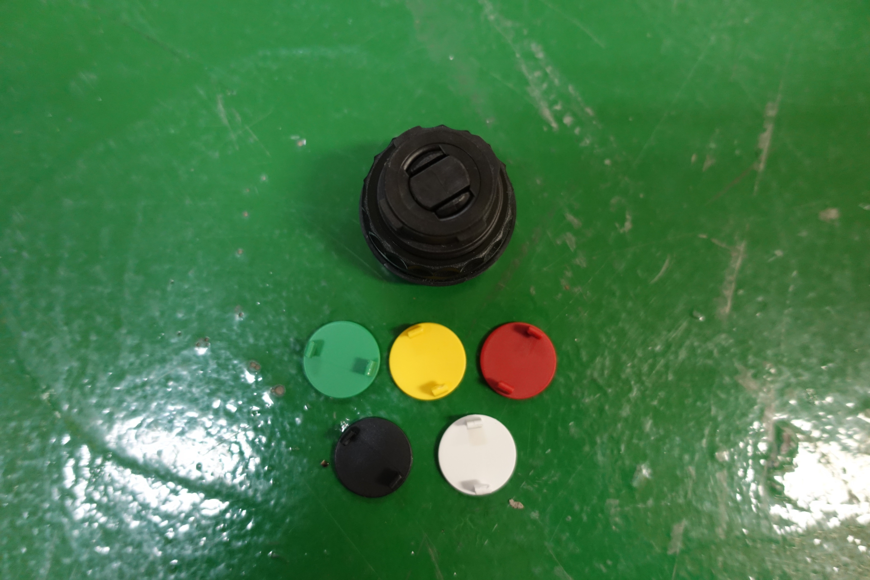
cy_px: 290
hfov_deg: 73.7
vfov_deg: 53.1
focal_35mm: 24
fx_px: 580
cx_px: 435
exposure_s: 1/30
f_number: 1.8
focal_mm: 8.8
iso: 800
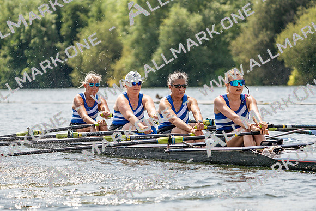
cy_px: 106
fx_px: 1835
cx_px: 158
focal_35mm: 209
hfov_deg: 9.8
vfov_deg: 6.6
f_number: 5.6
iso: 250
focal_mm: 209
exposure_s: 1/1600
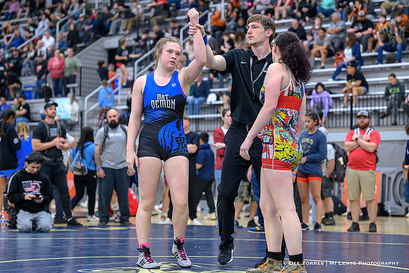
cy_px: 123
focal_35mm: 94
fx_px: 1064
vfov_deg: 14.6
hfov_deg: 21.8
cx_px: 185
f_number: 2.8
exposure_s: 1/640
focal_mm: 78
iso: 2200
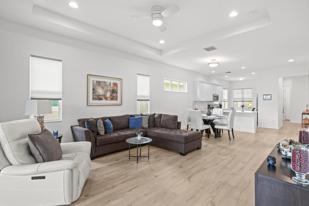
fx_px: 146
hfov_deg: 93.3
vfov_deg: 70.4
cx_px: 154
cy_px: 103
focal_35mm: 17
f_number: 10
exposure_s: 1/3
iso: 400
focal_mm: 17
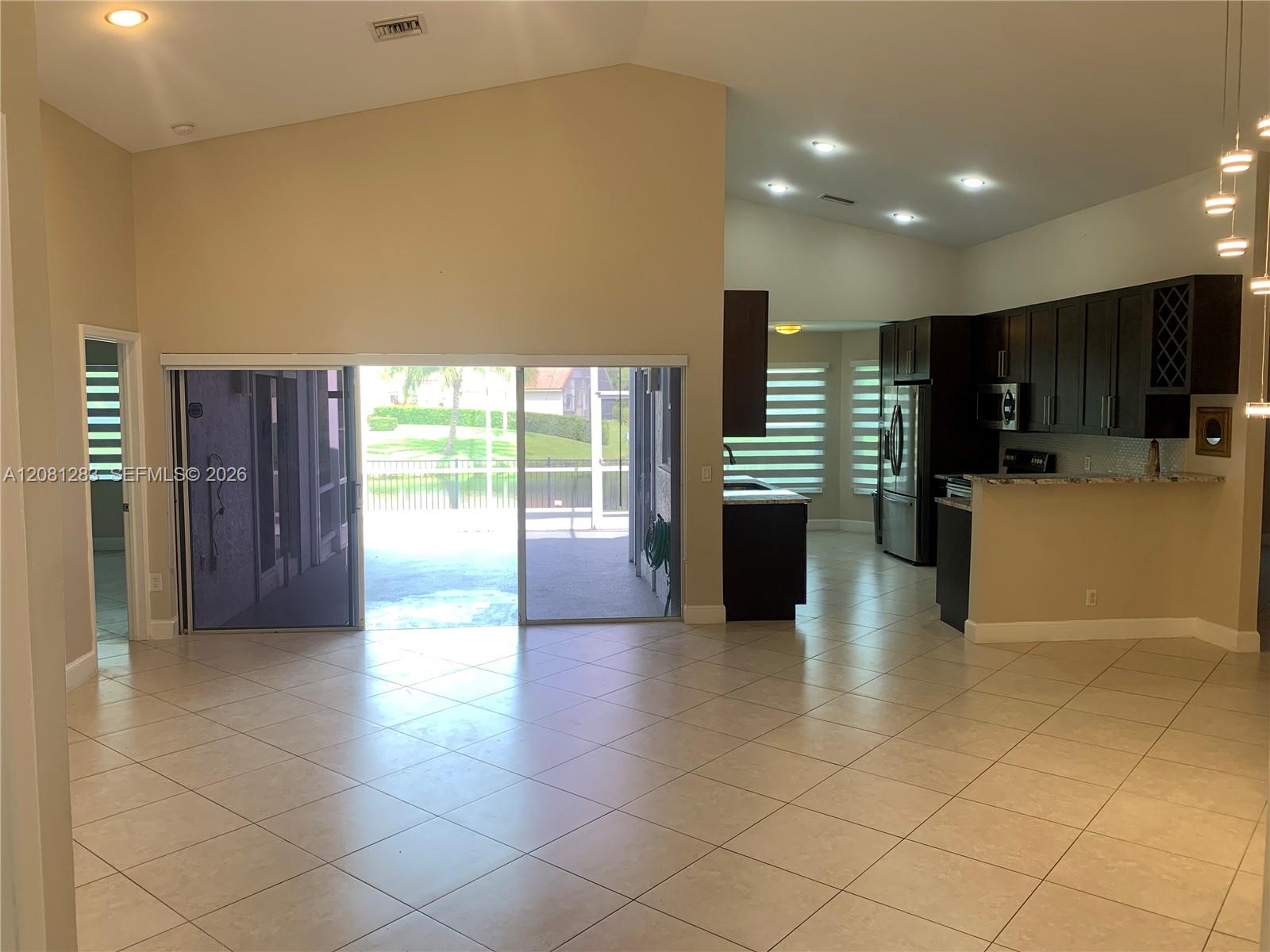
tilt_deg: -3.8
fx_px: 954
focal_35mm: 26
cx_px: 635
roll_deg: -0.5
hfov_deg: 67.3
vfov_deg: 53.1
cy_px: 476
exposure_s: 1/120
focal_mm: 4.25
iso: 40
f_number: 1.8
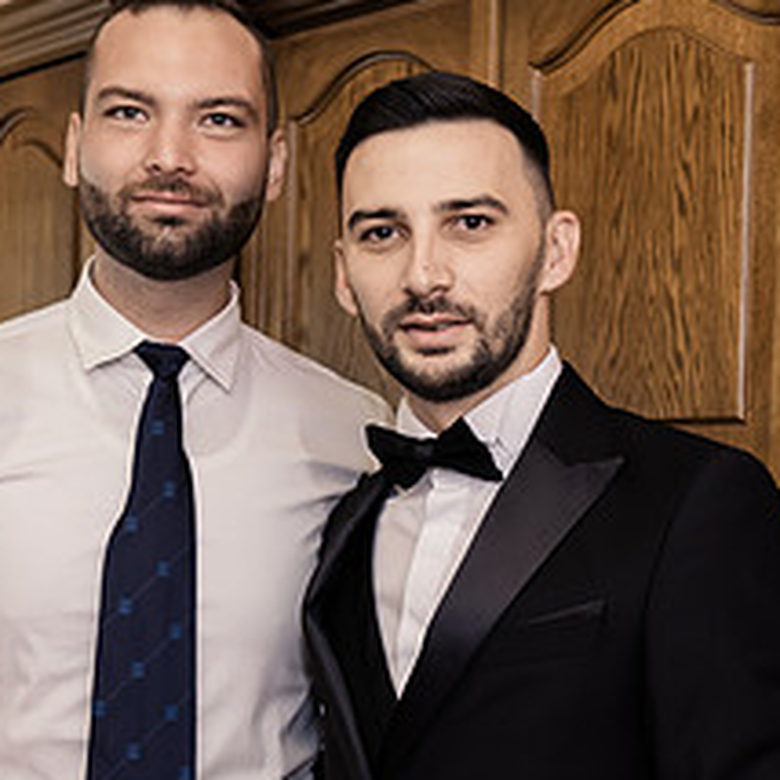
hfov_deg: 20.9
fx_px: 2116
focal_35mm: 83
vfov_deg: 20.7
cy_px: 583
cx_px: 451
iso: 1000
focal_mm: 31
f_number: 2.8
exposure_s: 1/80
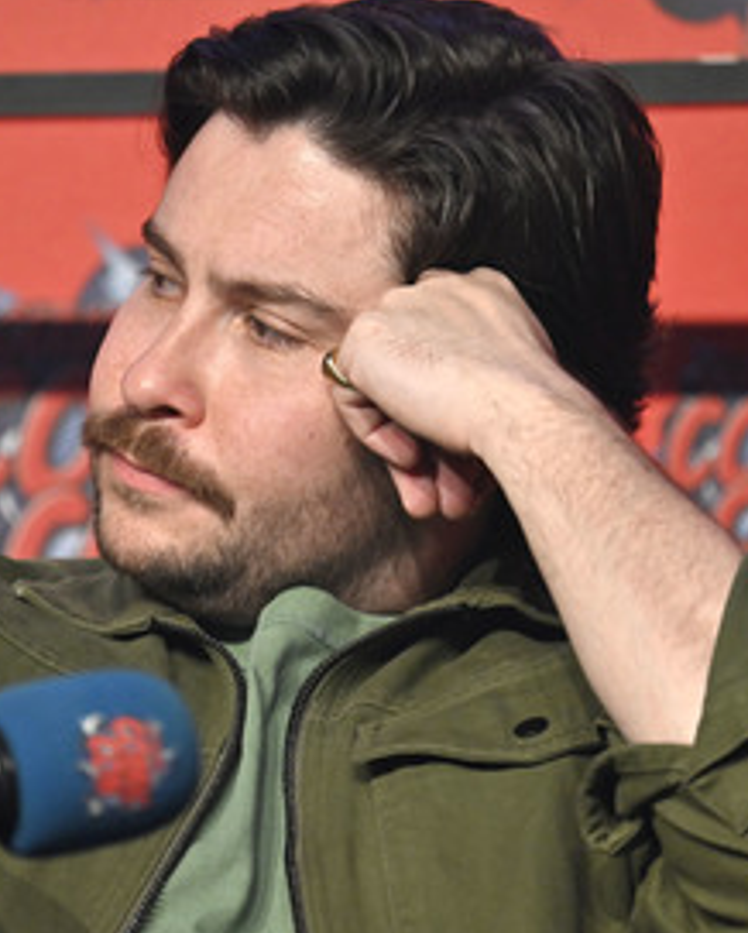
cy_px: 466
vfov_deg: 3.1
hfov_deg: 2.5
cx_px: 256
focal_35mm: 621
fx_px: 17165
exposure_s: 1/500
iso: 2500
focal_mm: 400
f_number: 4.5
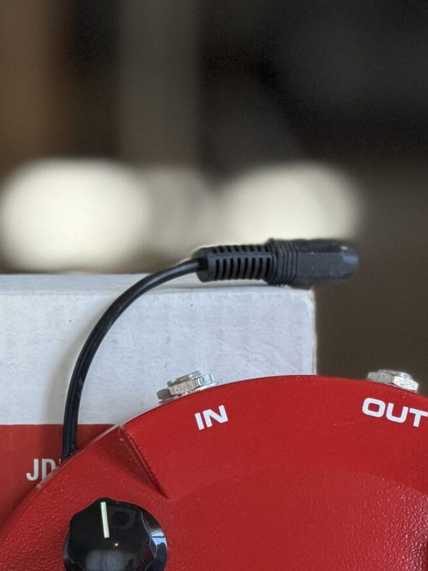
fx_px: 4797
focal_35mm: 291
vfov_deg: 6.8
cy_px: 726
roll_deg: -0.6
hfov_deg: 5.1
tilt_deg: -15.1
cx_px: 85
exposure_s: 1/121
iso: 200
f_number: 2.8
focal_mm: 16.89
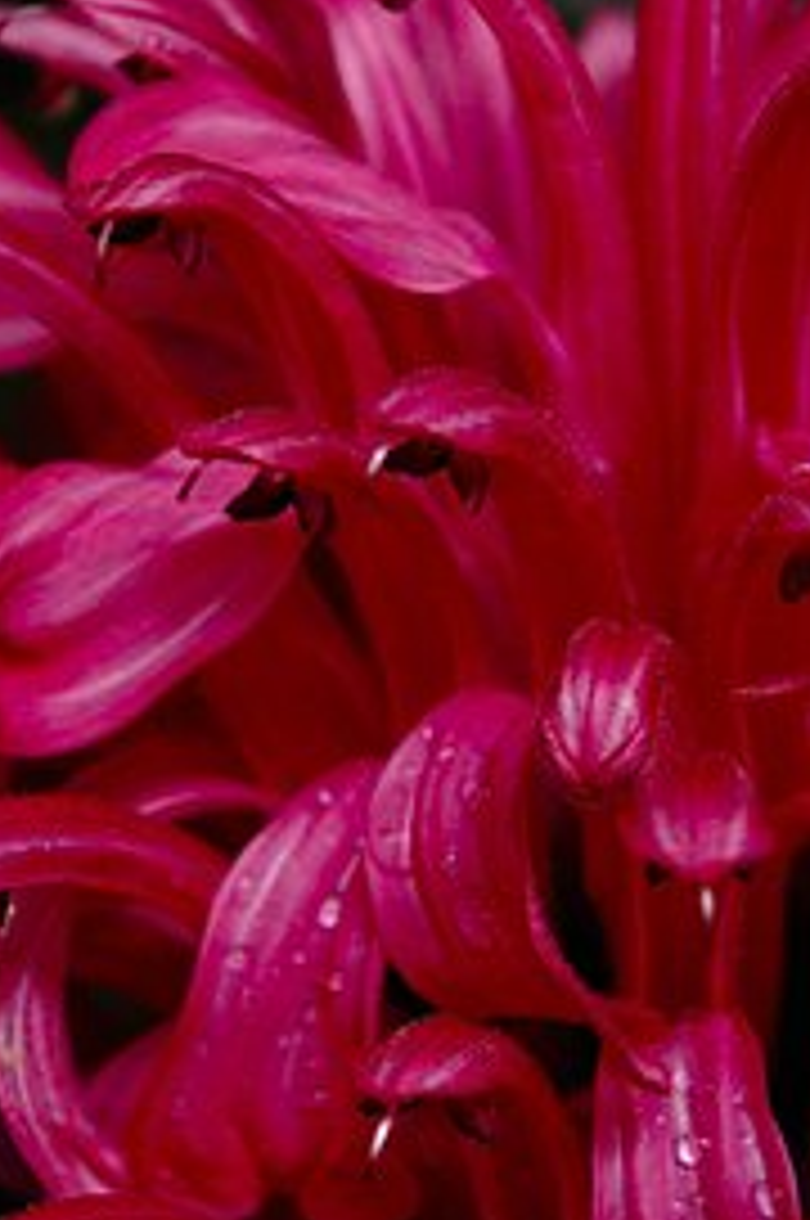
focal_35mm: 156
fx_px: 5276
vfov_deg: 13.2
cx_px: 504
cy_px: 747
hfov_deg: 8.8
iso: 800
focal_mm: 55
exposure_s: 1/45
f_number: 8
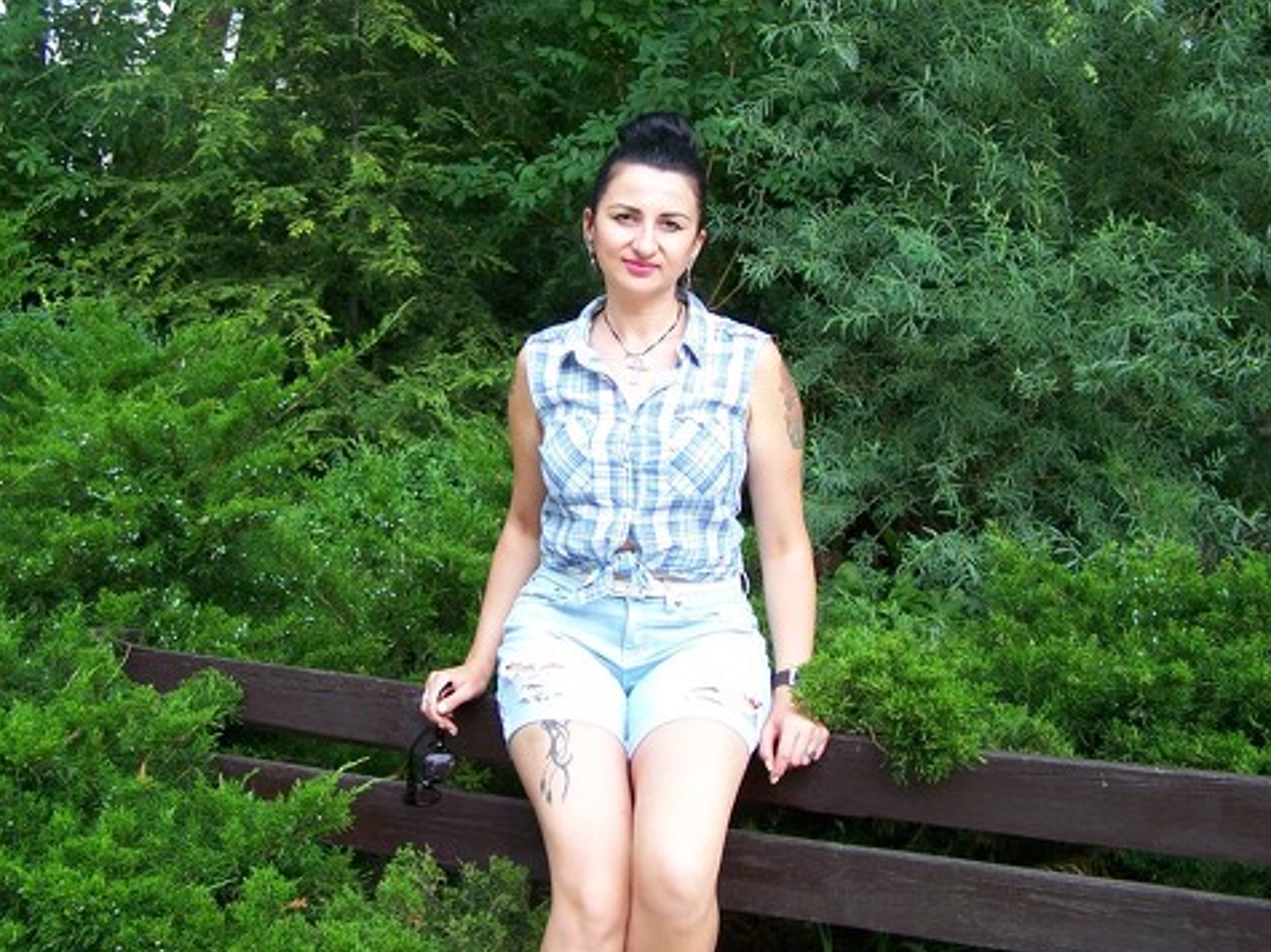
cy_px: 372
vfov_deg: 30.2
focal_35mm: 48
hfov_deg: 39.7
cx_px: 605
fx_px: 1762
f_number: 2.8
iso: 100
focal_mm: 6.3
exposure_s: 1/200
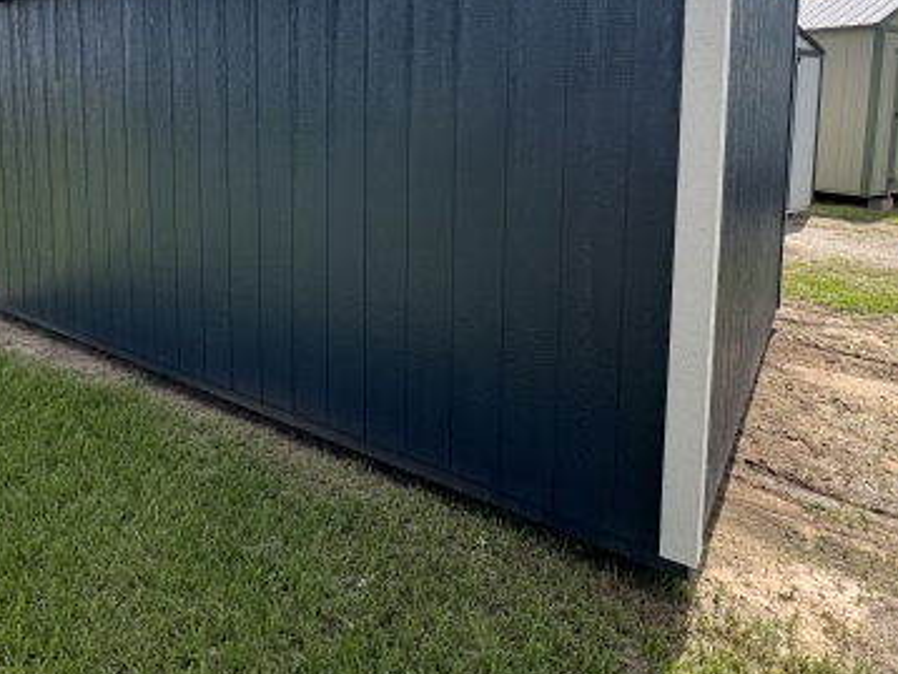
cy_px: 168
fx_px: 649
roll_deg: -1.4
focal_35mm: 25
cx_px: 414
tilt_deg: -3.2
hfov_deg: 69.2
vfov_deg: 52.5
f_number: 2.2
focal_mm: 2.22
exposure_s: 1/364
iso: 40
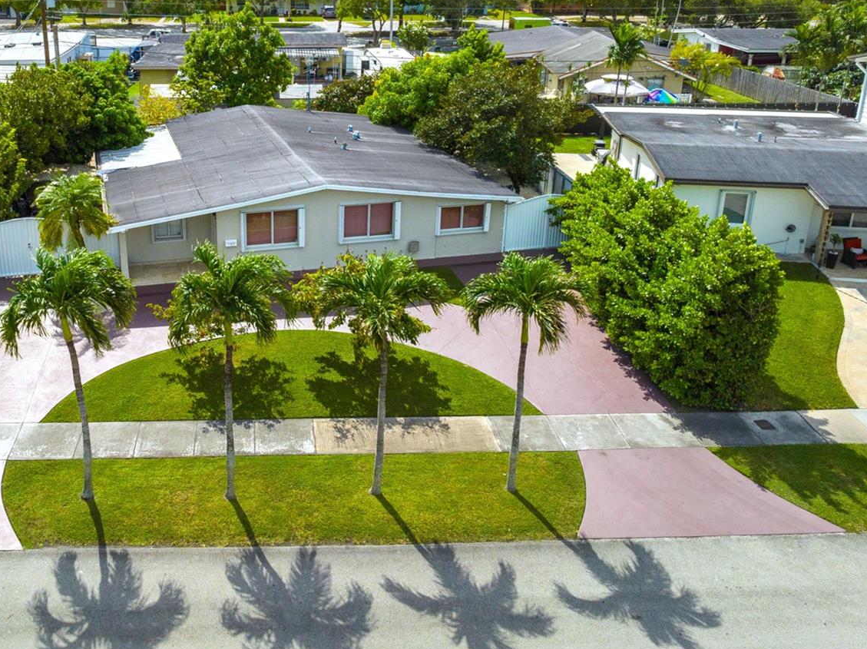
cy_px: 222
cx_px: 279
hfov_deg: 52.8
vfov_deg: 41.3
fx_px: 851
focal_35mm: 34
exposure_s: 1/320
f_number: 6.3
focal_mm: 12.29
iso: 260
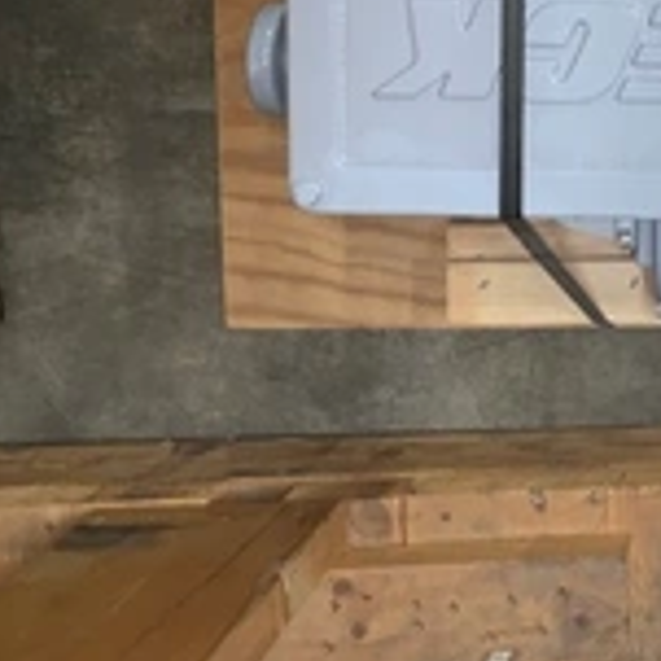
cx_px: 836
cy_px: 22
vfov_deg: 26.8
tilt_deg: -86.3
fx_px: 1318
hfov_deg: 24.8
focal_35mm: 61
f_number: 1.8
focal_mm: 4.25
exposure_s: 1/12
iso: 64
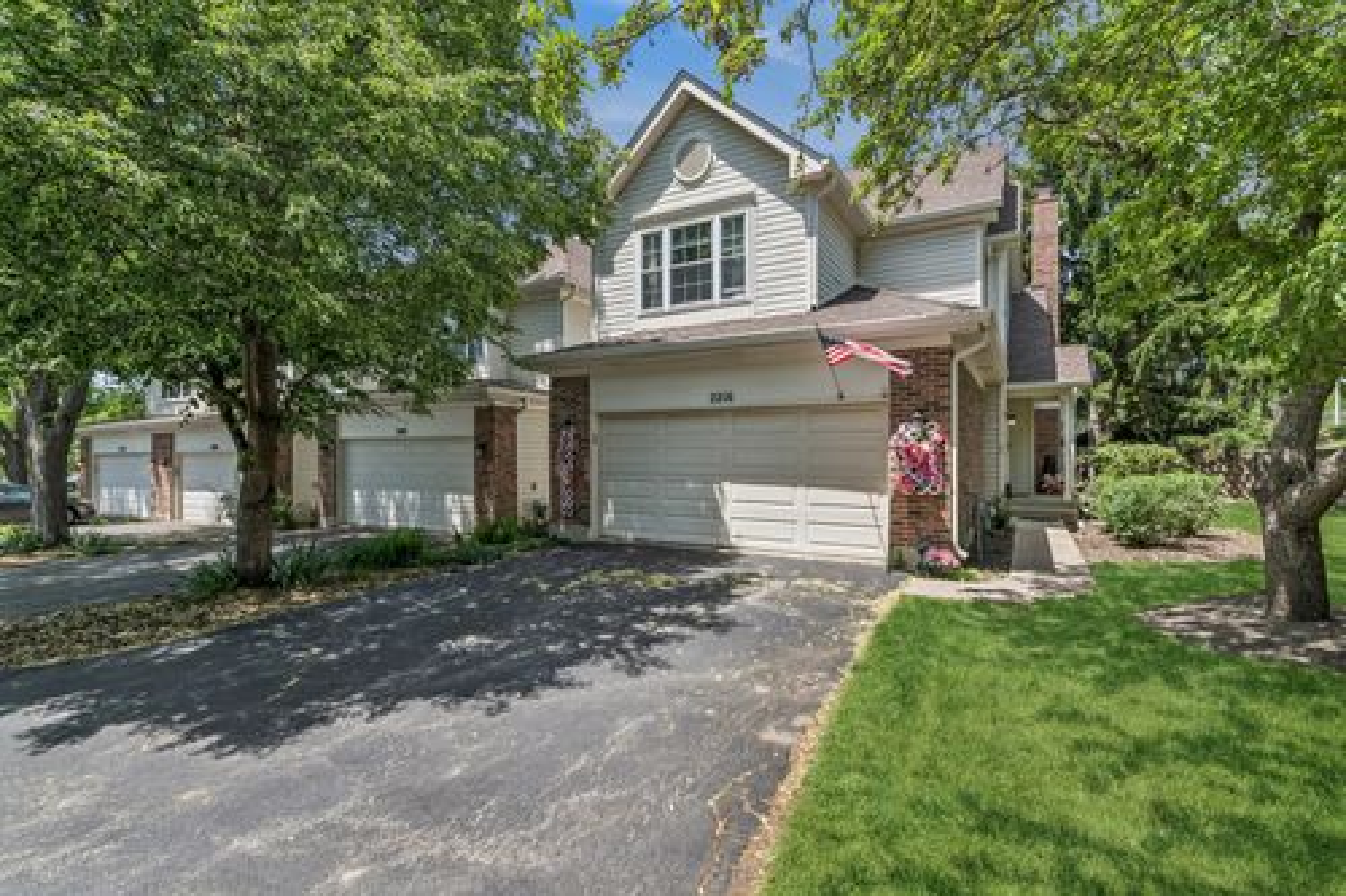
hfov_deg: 96.8
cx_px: 673
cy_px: 448
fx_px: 598
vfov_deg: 73.7
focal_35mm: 16
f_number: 13
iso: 100
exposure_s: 1/80
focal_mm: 16
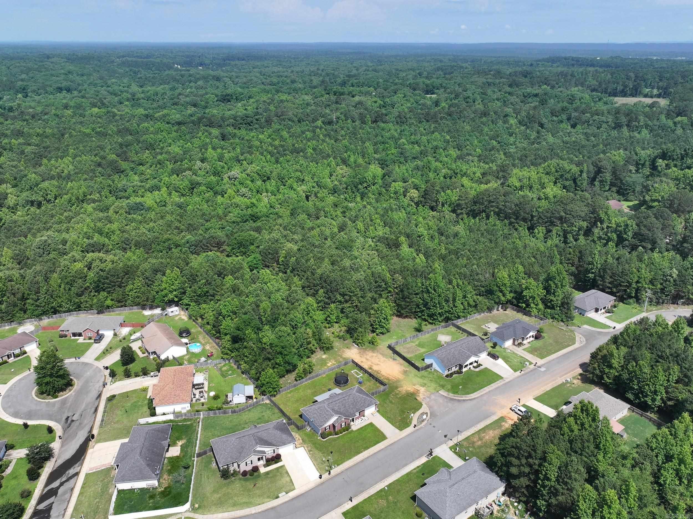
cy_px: 260
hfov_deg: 71.6
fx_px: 480
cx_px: 346
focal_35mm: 24
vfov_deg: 56.8
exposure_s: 1/1600
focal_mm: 12.29
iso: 110
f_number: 2.8
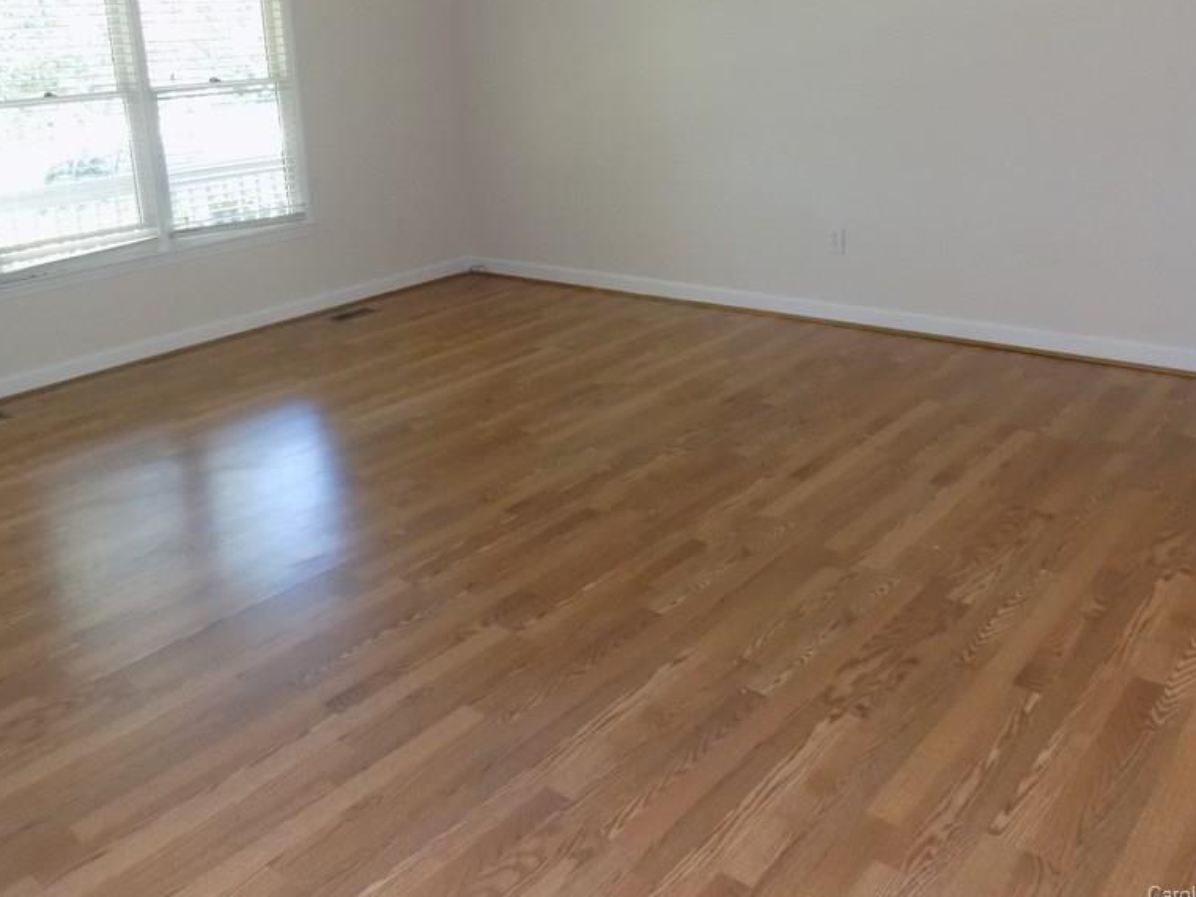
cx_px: 522
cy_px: 305
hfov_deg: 58.2
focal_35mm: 31
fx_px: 1071
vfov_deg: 44.8
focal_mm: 4
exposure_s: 1/30
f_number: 3.1
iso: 320
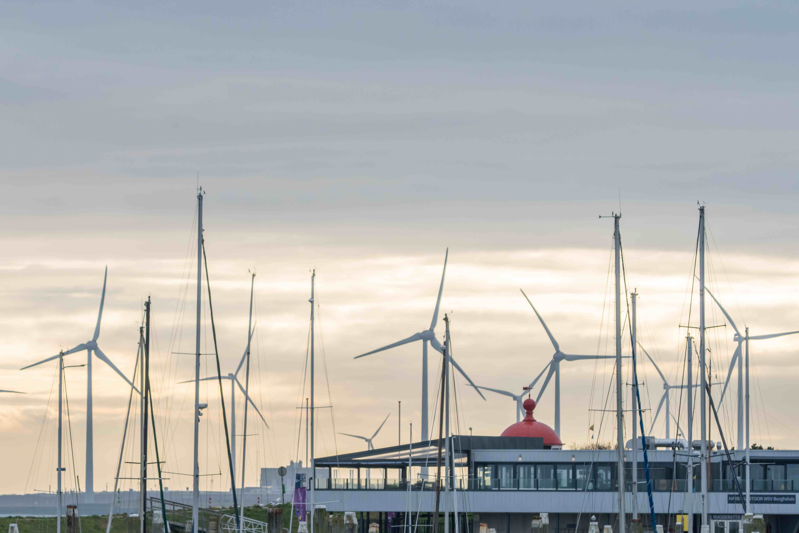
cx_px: 396
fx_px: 6702
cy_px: 389
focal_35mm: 302
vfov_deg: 4.5
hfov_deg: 6.8
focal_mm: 200
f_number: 7.1
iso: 640
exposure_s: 1/500
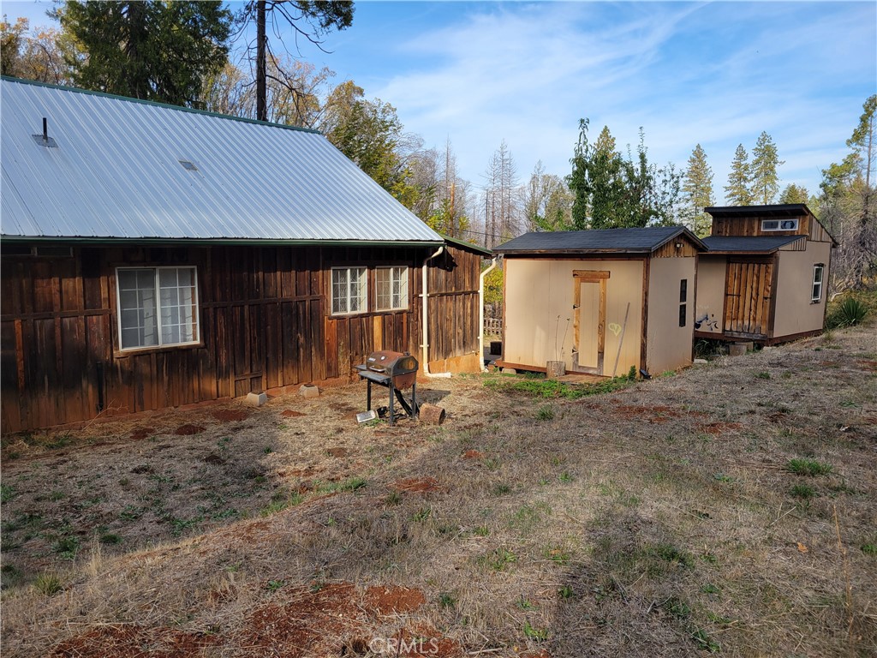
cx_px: 438
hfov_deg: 67.3
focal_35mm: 26
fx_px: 659
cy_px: 329
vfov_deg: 53.1
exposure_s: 1/1148
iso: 40
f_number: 1.8
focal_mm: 5.4
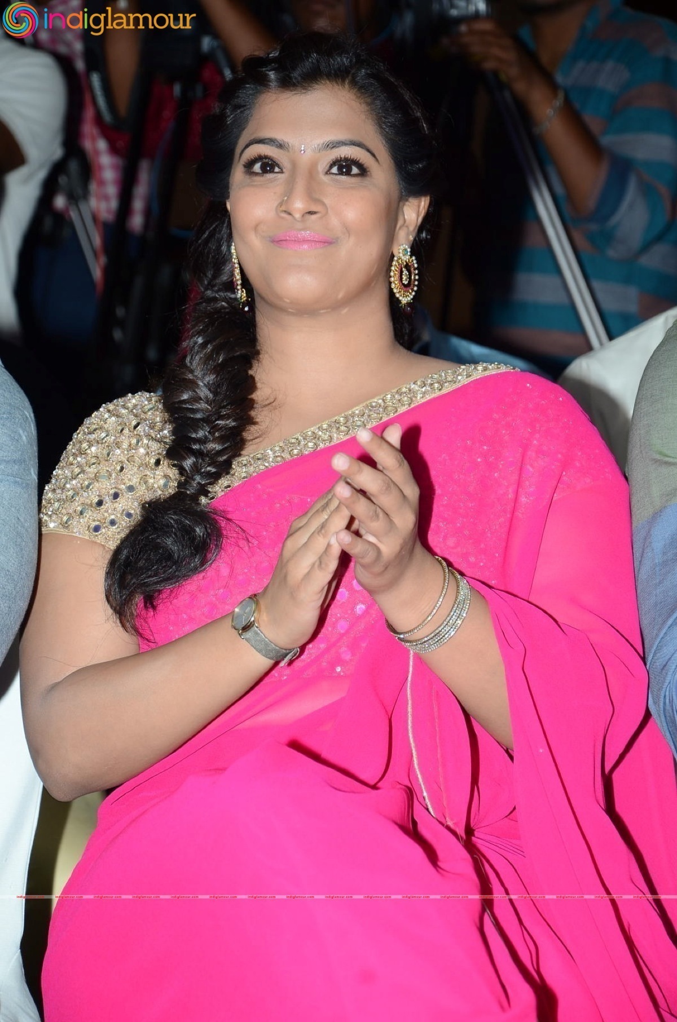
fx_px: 4167
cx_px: 338
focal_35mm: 147
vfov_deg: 14.0
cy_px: 511
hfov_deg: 9.3
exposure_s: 1/125
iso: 400
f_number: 5.6
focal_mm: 98
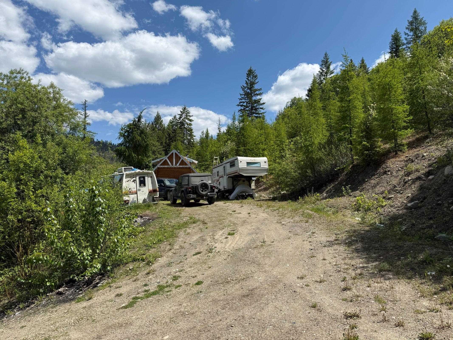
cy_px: 170
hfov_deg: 71.6
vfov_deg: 56.8
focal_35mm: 24
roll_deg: +2.5
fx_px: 314
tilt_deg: +4.3
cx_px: 226
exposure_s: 1/4975
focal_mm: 6.76
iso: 80
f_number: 1.78
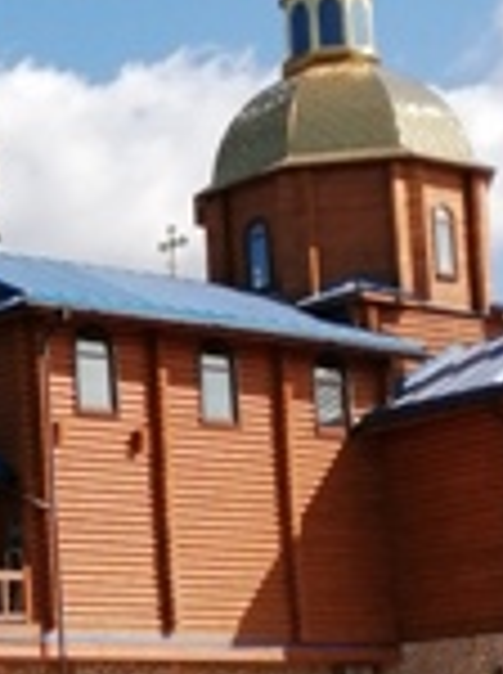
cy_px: 571
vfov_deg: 17.6
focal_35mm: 111
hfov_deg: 12.6
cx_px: -274
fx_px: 2157
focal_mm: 3.62
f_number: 1.8
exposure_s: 1/1724
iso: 50
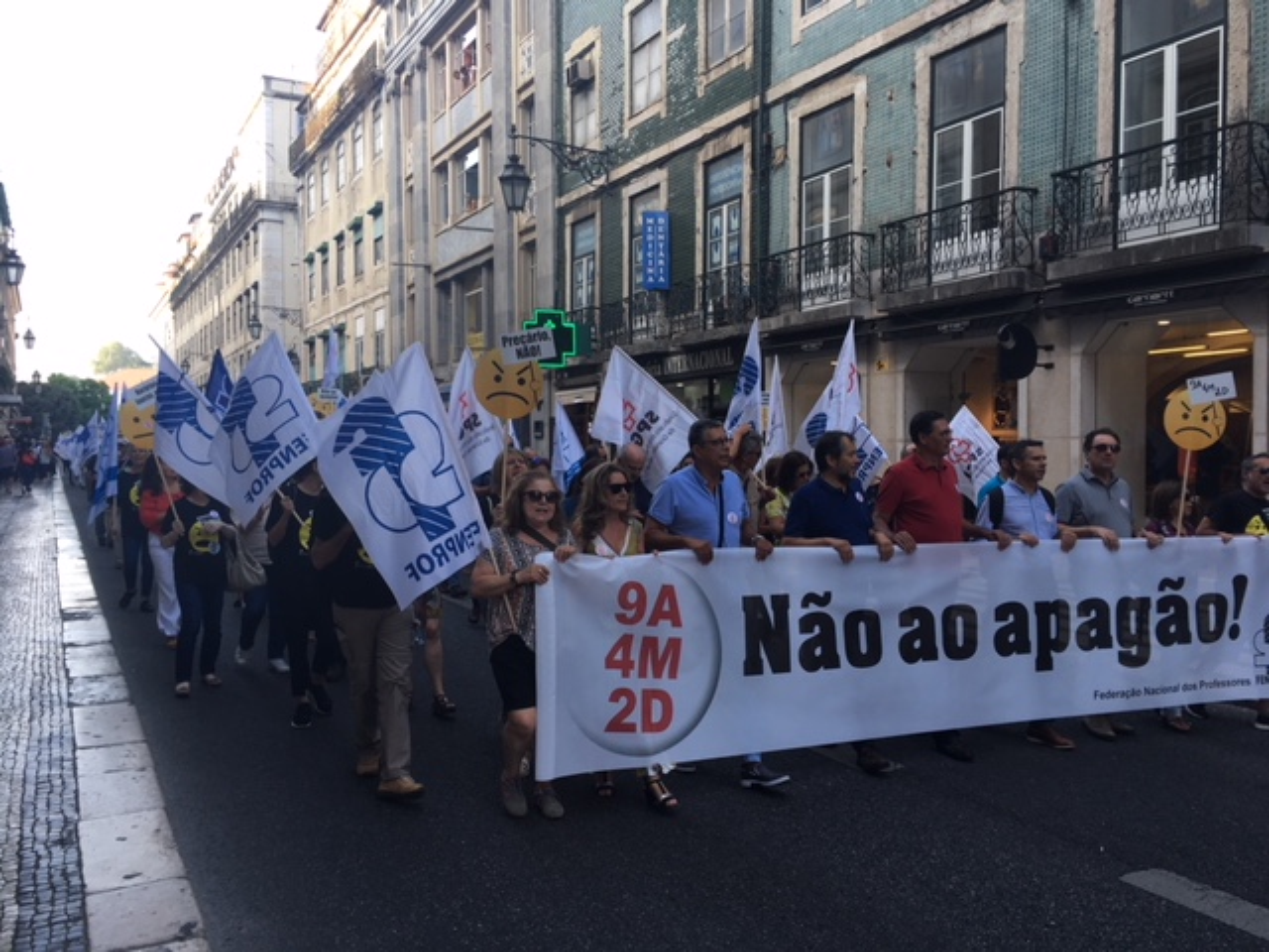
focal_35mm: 29
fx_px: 1063
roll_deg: +1.0
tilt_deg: -2.0
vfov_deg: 48.2
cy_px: 476
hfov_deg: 61.7
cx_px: 634
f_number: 2.2
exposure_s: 1/143
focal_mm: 4.15
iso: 25
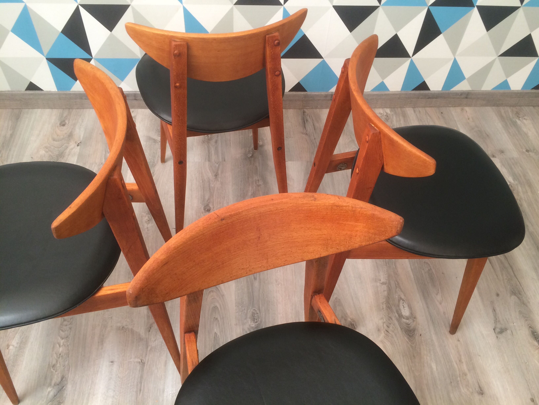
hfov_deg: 61.7
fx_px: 452
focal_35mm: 29
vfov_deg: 48.2
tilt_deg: -51.6
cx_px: 270
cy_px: 202
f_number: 2.2
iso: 100
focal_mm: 4.15
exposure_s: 1/33
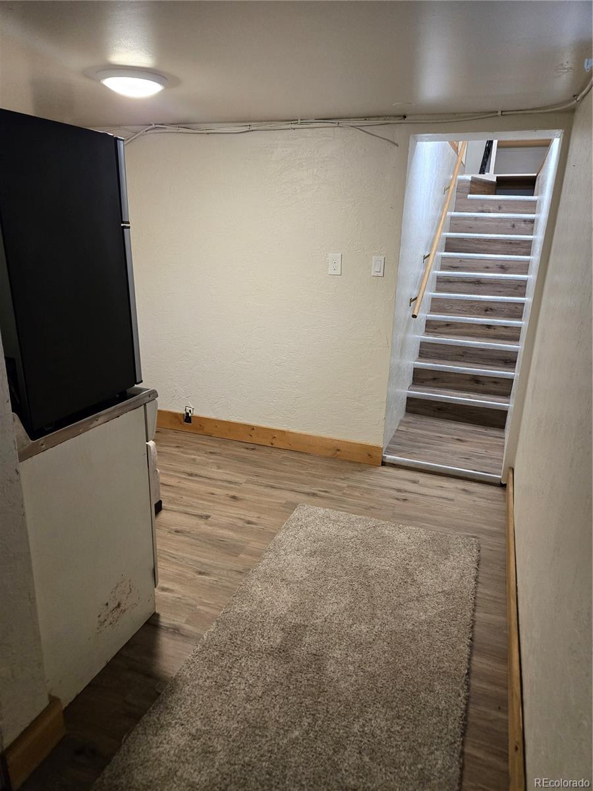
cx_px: 296
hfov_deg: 58.9
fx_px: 525
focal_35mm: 23
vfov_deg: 73.9
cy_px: 396
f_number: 1.8
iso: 400
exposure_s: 1/120
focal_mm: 5.4
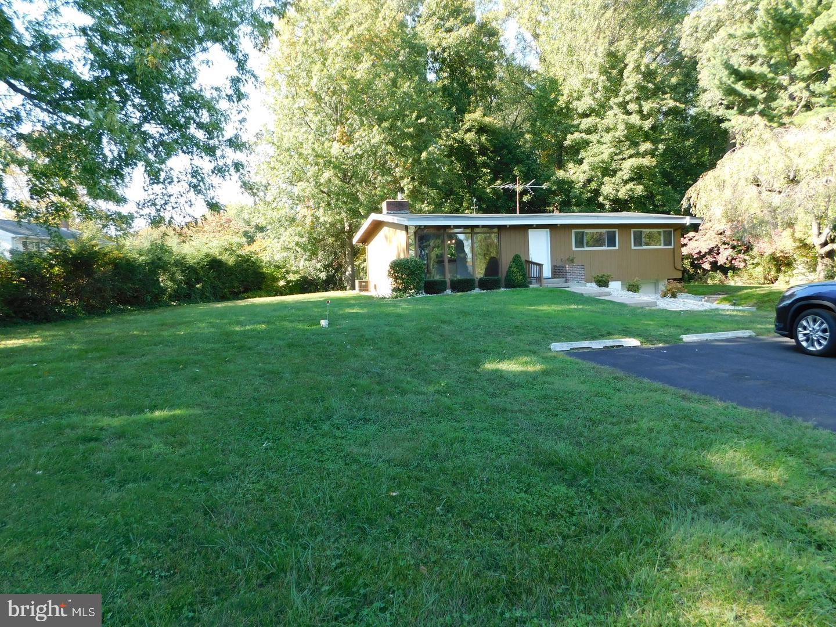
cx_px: 418
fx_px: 555
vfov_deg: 58.9
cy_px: 314
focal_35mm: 23
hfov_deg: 73.9
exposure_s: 1/160
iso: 125
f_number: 3
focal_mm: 4
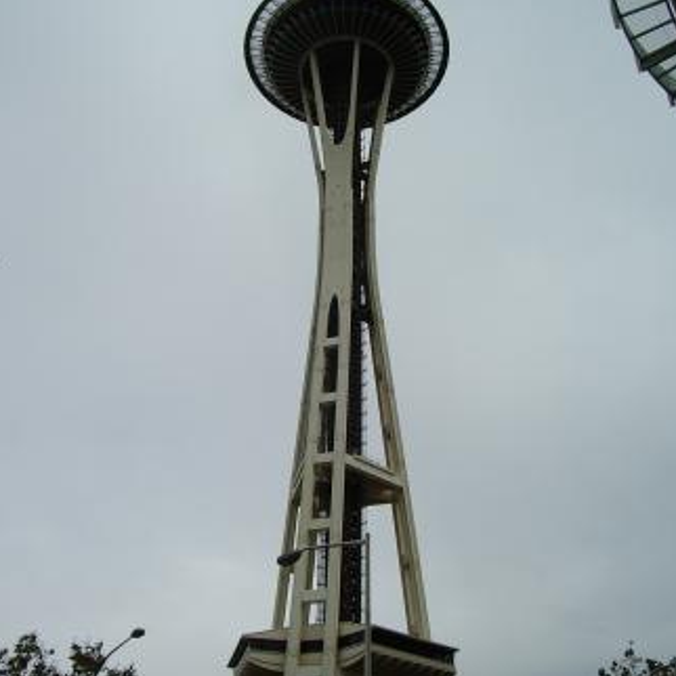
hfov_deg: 39.2
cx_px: 346
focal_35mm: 43
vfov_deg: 39.2
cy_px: 353
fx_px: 950
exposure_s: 1/1000
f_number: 4.3
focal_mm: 5.8
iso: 50
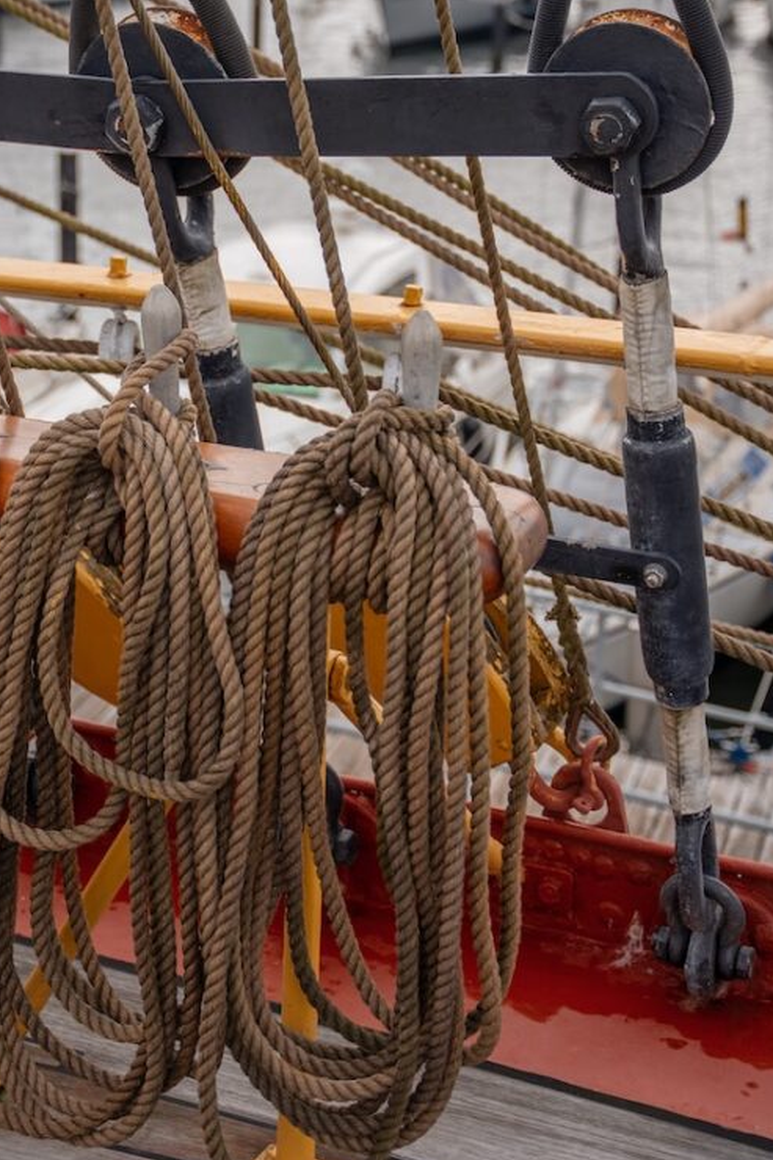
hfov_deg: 20.2
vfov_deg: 29.9
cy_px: 365
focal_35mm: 67
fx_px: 2156
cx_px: 204
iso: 100
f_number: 2.8
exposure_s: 1/640
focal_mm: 44.6
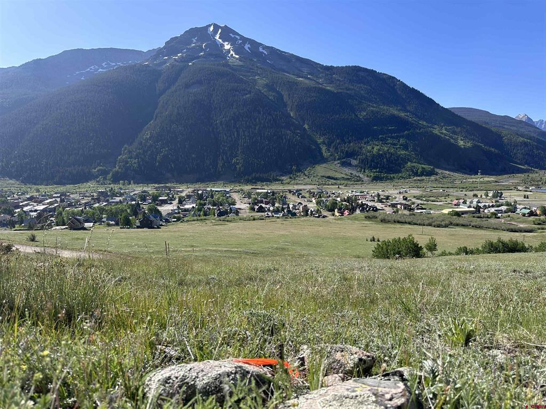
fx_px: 379
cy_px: 204
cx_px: 273
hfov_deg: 71.6
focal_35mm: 24
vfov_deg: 56.8
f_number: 1.78
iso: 80
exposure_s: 1/2525
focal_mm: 6.86
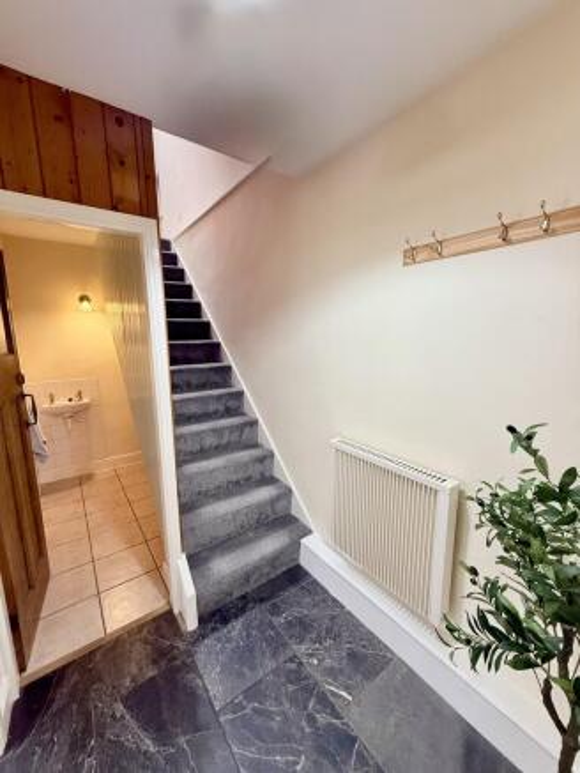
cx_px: 290
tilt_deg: -8.7
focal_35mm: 14
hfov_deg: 85.7
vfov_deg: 102.0
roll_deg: -0.1
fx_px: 313
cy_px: 386
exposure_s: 1/100
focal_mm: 2.22
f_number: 2.2
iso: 320
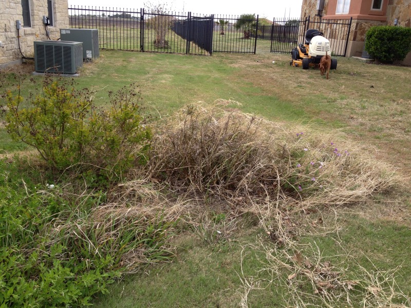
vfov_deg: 40.7
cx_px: 206
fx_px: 416
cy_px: 154
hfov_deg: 52.6
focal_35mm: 35
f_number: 2.4
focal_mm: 4.28
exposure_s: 1/587
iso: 50
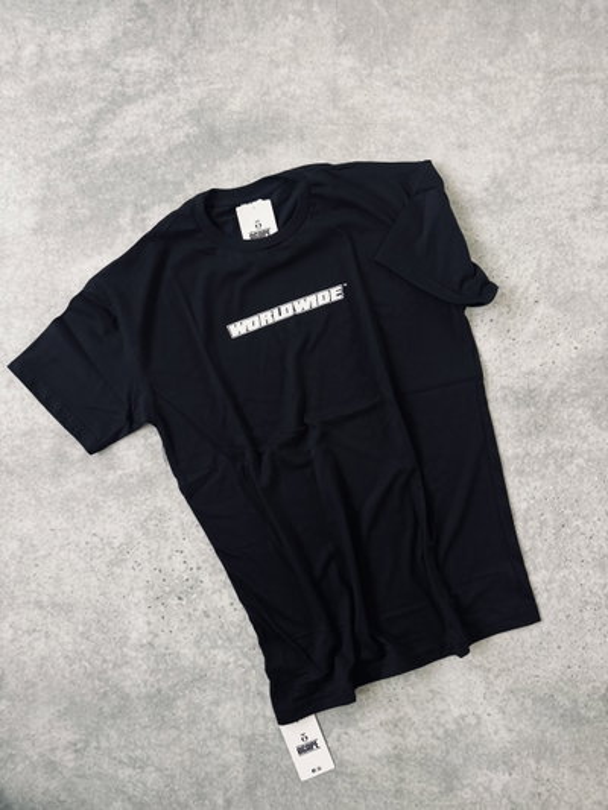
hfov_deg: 56.8
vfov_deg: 71.6
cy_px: 405
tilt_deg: -87.0
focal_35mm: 24
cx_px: 304
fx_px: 562
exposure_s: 1/94
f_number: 1.78
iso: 200
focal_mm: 6.76
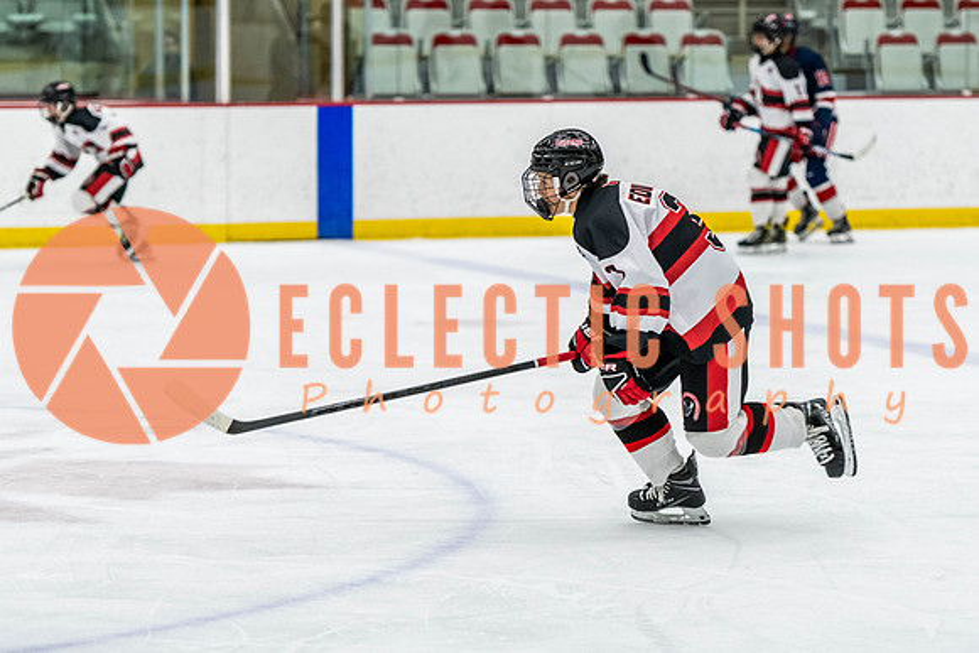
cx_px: 590
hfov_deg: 14.1
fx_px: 3968
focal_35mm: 146
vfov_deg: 9.4
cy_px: 274
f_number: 2.8
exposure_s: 1/640
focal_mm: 116
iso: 2500
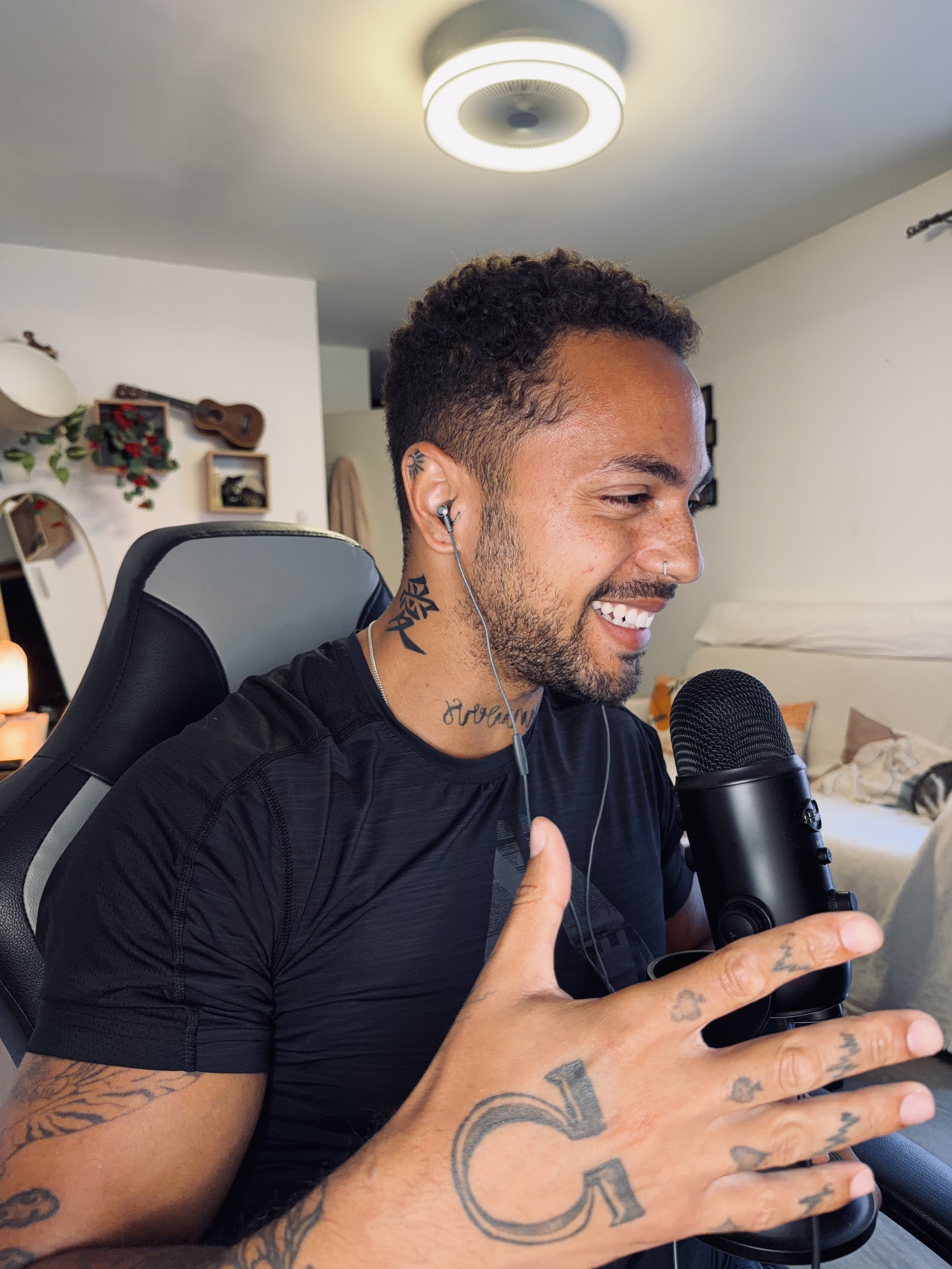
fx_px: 880
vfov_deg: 71.6
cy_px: 634
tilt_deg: -2.1
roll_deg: +2.0
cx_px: 476
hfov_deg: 56.8
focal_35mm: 24
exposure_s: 1/50
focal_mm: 6.76
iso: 320
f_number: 1.78
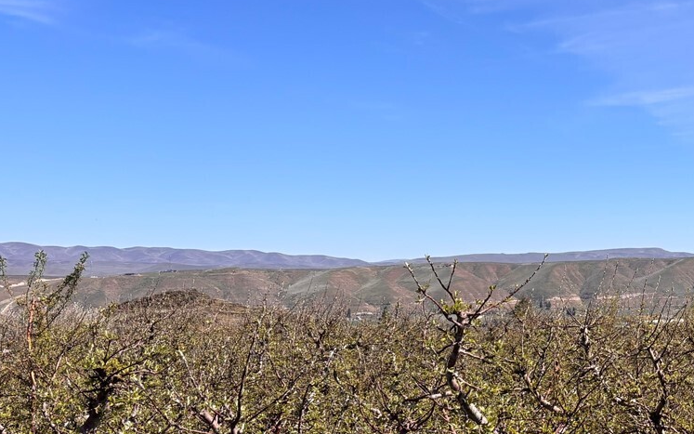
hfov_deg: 31.7
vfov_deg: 21.9
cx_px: 708
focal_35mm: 59
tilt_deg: -1.5
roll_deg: +0.7
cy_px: 285
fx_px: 1116
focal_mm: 5.96
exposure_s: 1/4255
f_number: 1.6
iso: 50
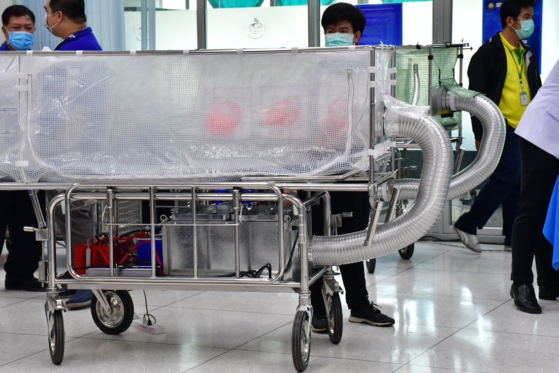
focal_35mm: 85
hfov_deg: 23.9
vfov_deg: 16.1
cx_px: 267
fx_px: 1320
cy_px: 178
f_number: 9
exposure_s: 1/100
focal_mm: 52
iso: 1600
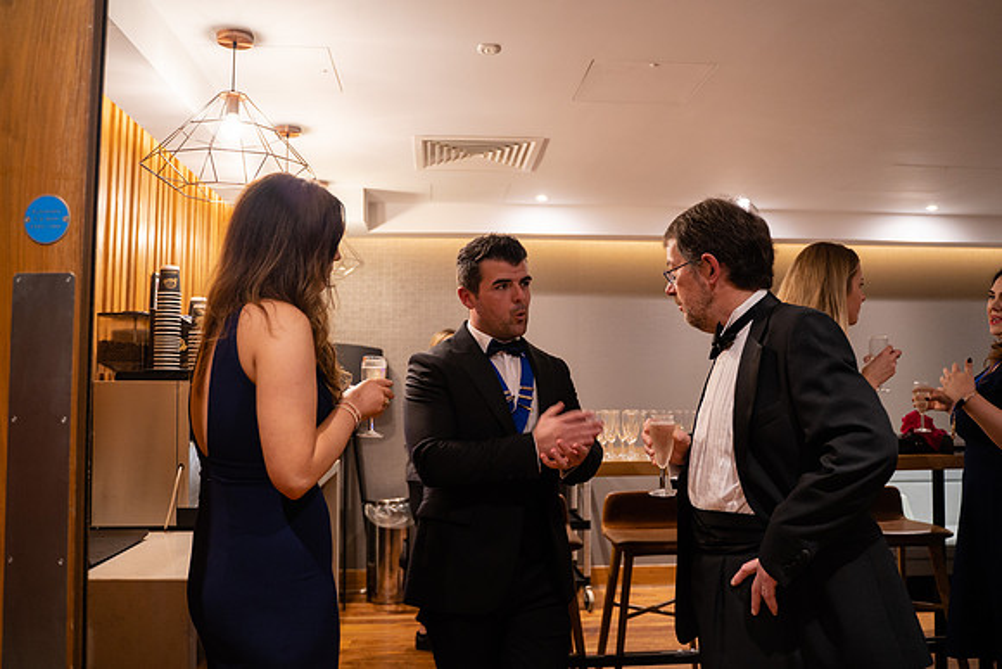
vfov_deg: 44.4
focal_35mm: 29
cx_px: 501
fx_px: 820
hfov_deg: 62.9
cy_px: 334
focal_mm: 28
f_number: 2.8
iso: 1250
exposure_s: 1/60
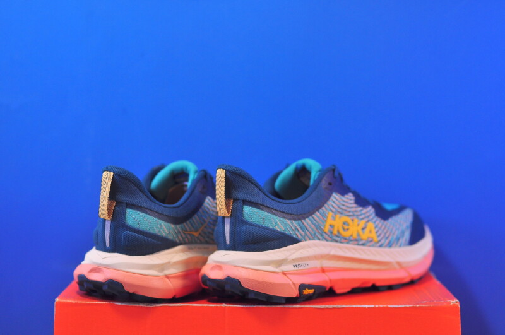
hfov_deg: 27.0
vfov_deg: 18.1
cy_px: 168
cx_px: 252
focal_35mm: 75
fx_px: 1051
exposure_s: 1/320
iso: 250
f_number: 2.5
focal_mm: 50
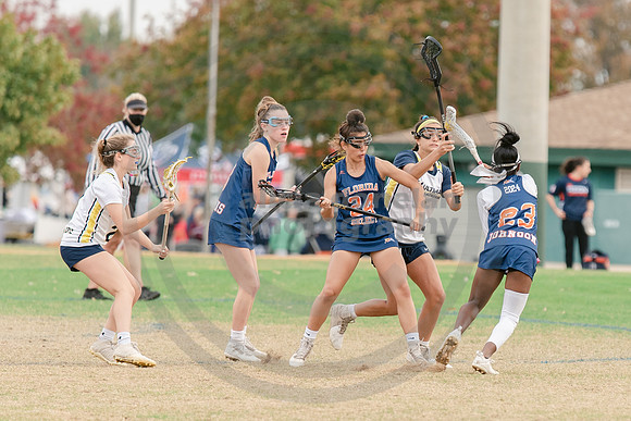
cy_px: 306
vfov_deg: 2.7
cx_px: 473
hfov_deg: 4.0
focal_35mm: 512
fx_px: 8984
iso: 320
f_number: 2.8
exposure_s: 1/1250
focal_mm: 200
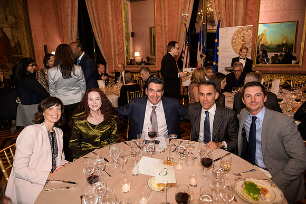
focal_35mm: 24
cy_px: 102
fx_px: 204
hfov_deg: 73.7
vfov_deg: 53.2
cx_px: 153
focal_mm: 24
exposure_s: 1/125
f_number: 3.2
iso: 1000
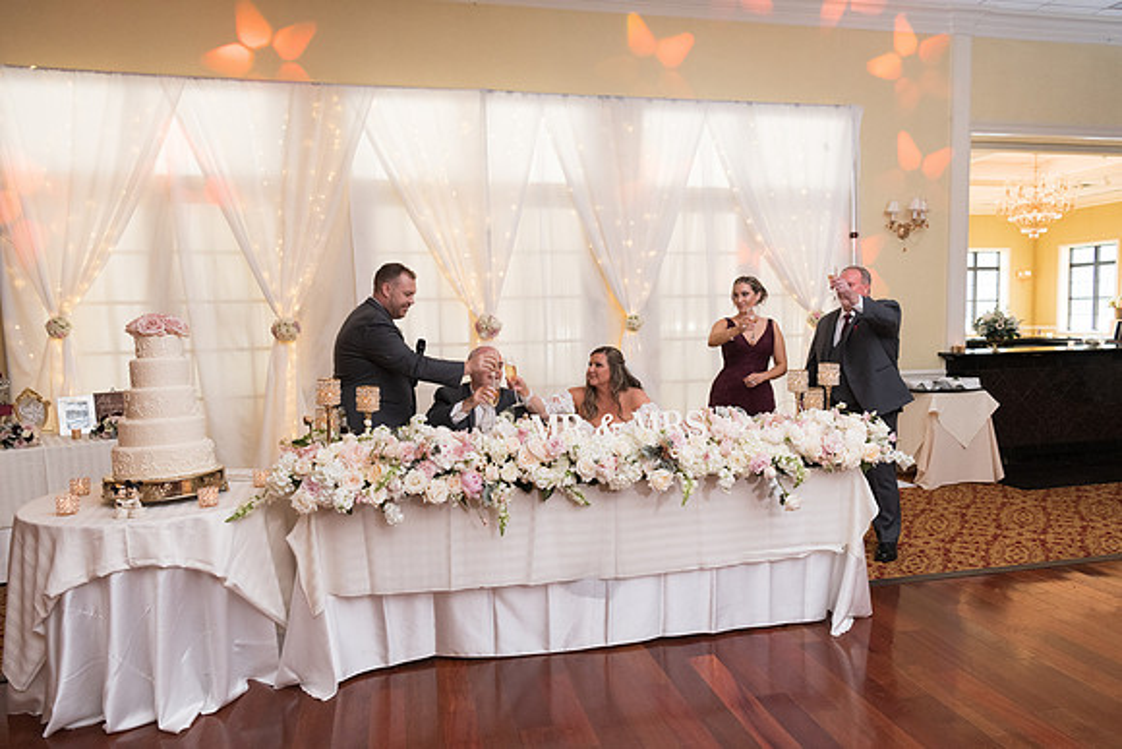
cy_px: 374
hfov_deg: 73.7
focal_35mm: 24
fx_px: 748
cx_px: 561
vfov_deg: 53.2
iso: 1400
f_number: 5
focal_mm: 24
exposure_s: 1/125
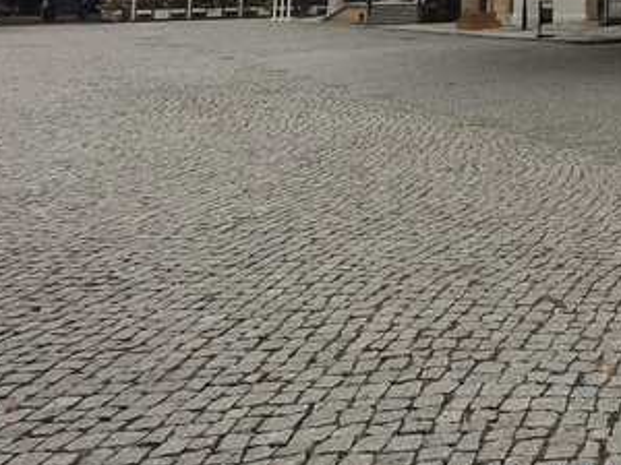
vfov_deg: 25.6
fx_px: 897
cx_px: 822
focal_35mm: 50
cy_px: -118
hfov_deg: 29.9
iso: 50
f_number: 2.2
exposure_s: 1/661
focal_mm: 1.91
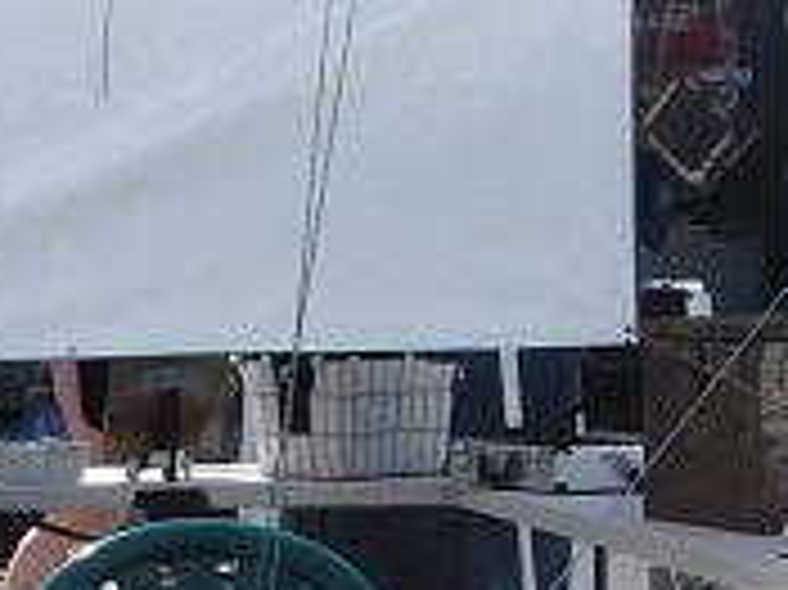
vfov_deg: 7.8
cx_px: -765
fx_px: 4322
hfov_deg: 9.7
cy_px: 585
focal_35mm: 190
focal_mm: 6.3
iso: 125
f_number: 3.5
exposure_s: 1/1000
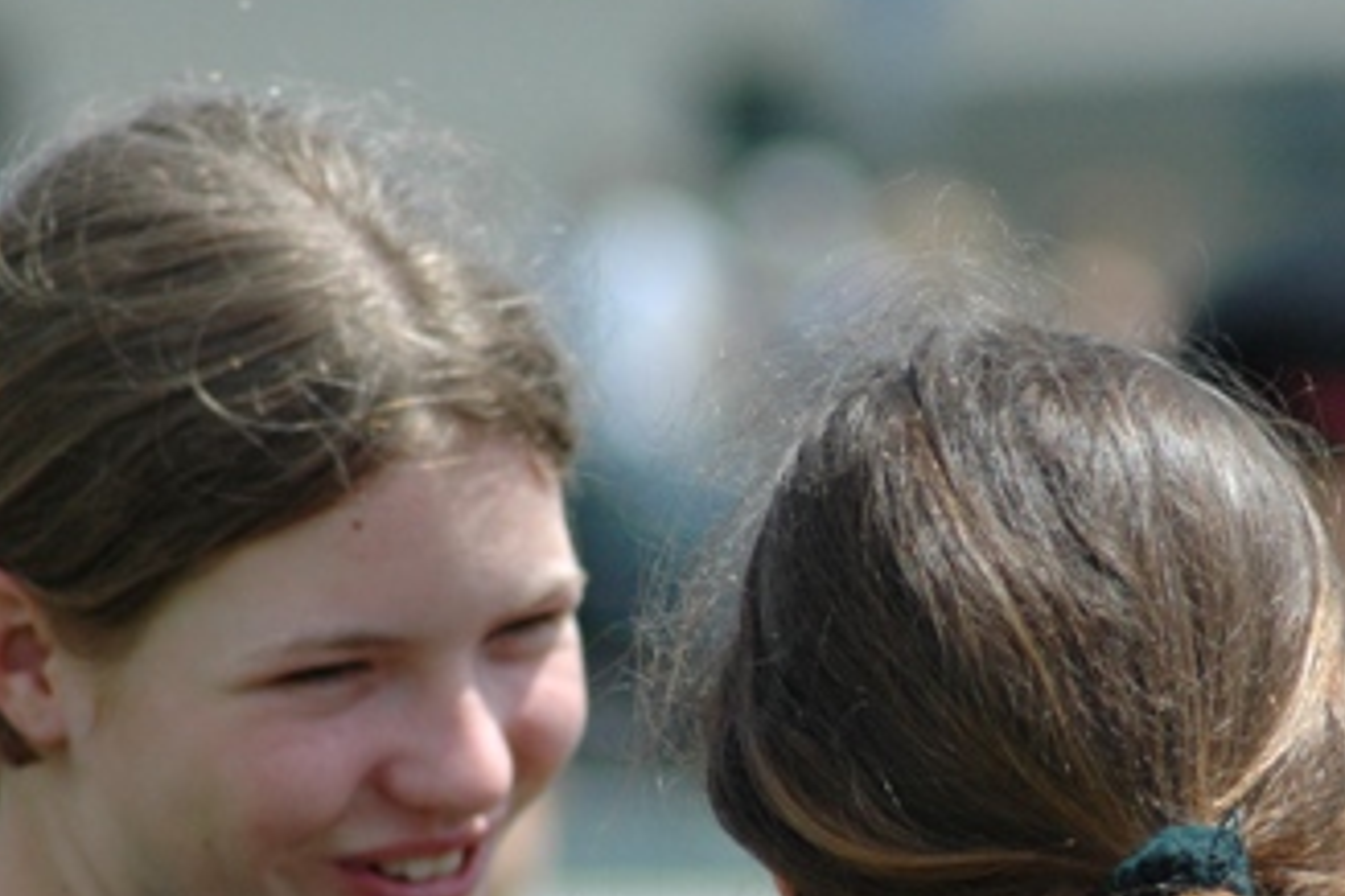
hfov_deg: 3.9
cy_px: 814
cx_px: 1016
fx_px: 19725
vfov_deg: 2.6
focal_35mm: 528
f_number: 4.8
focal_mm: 180
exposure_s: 1/2500
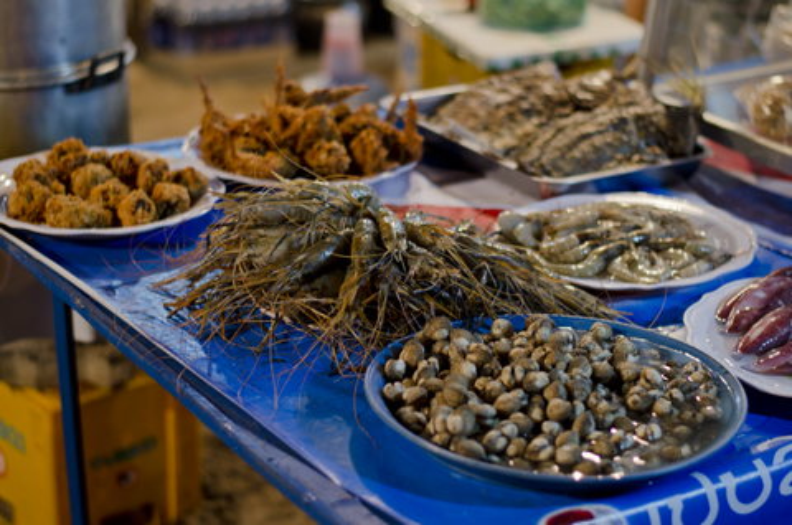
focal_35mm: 75
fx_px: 1647
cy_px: 262
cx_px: 396
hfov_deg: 27.0
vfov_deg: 18.1
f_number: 1.8
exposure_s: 1/50
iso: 320
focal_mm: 50
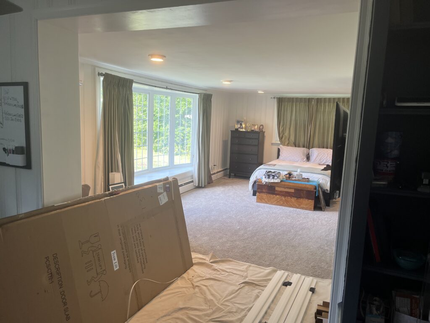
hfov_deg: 67.3
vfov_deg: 53.1
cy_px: 162
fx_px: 323
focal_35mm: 26
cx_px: 215
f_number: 1.6
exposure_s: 1/120
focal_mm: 5.1
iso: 125
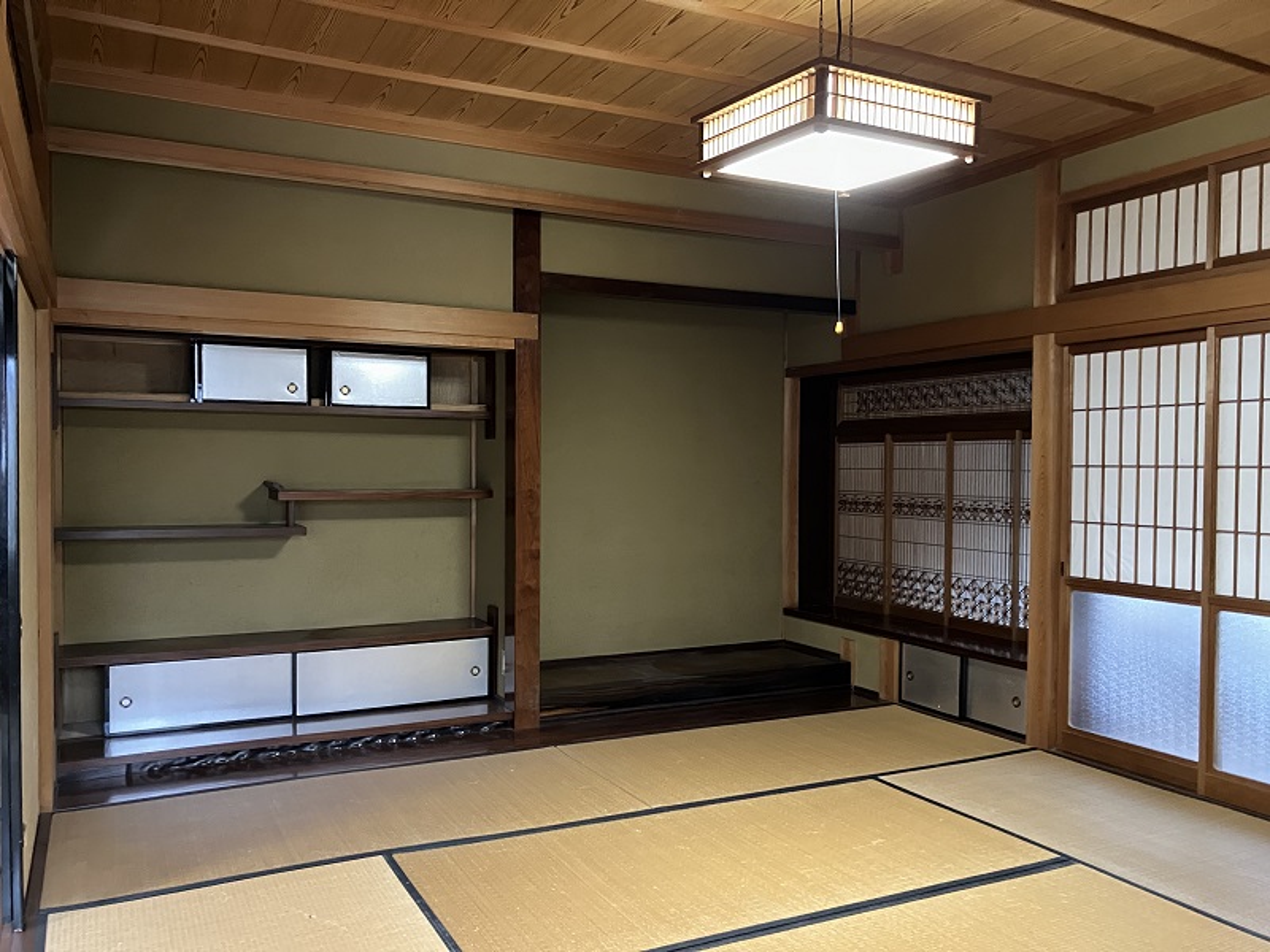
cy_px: 476
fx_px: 1027
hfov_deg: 63.4
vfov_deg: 49.7
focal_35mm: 28
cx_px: 635
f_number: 1.8
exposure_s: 1/15
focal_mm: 3.99
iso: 800
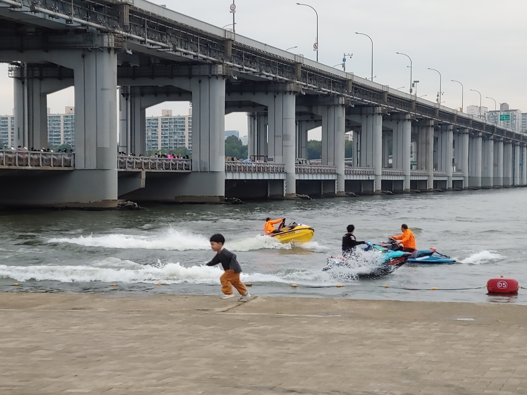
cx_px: 264
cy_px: 198
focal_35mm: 77
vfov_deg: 19.1
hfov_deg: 25.3
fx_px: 1172
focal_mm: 5.88
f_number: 2.4
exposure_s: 1/120
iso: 200
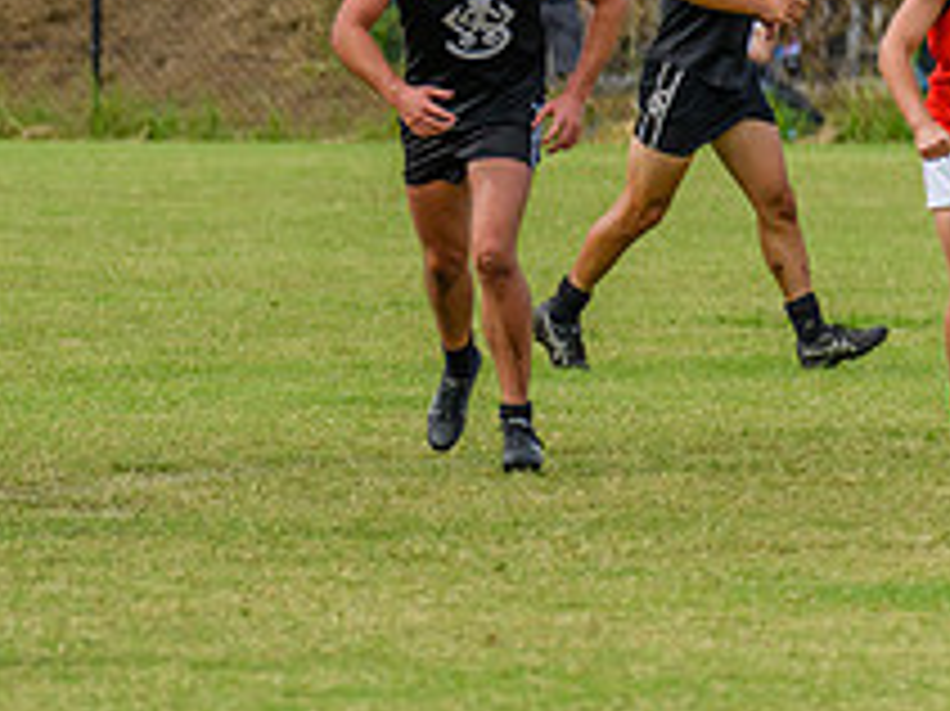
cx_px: -94
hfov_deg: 1.9
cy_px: 306
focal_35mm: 1046
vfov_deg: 1.4
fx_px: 28690
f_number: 6
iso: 900
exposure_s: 1/2000
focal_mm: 350
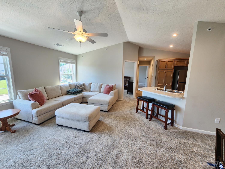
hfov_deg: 106.2
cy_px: 84
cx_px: 112
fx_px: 84
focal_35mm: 13
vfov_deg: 89.9
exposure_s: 1/60
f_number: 2.2
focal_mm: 2.2
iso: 125
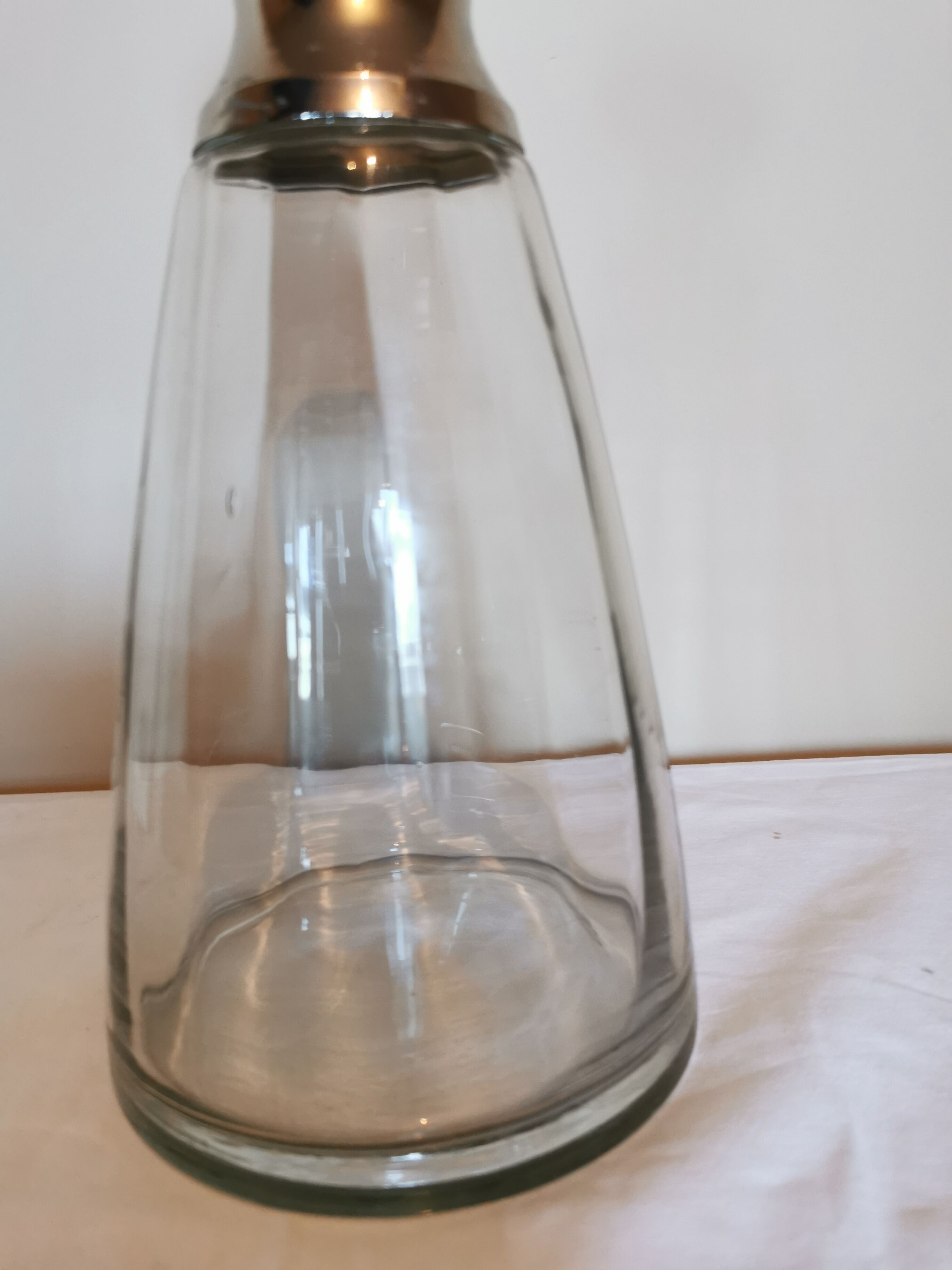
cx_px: 476
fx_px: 990
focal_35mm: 27
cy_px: 635
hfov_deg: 51.4
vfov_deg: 65.3
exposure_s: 1/50
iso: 200
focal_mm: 5.56
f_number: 1.6
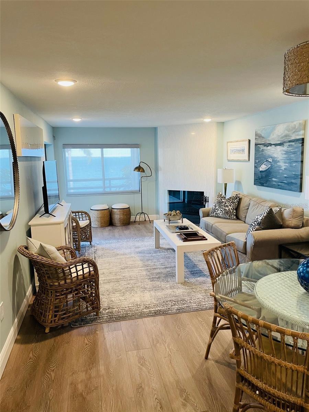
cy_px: 206
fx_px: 309
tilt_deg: -7.8
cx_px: 154
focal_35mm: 26
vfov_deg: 67.3
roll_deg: +1.2
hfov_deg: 53.1
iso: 125
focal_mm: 4.2
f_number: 1.6
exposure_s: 1/60
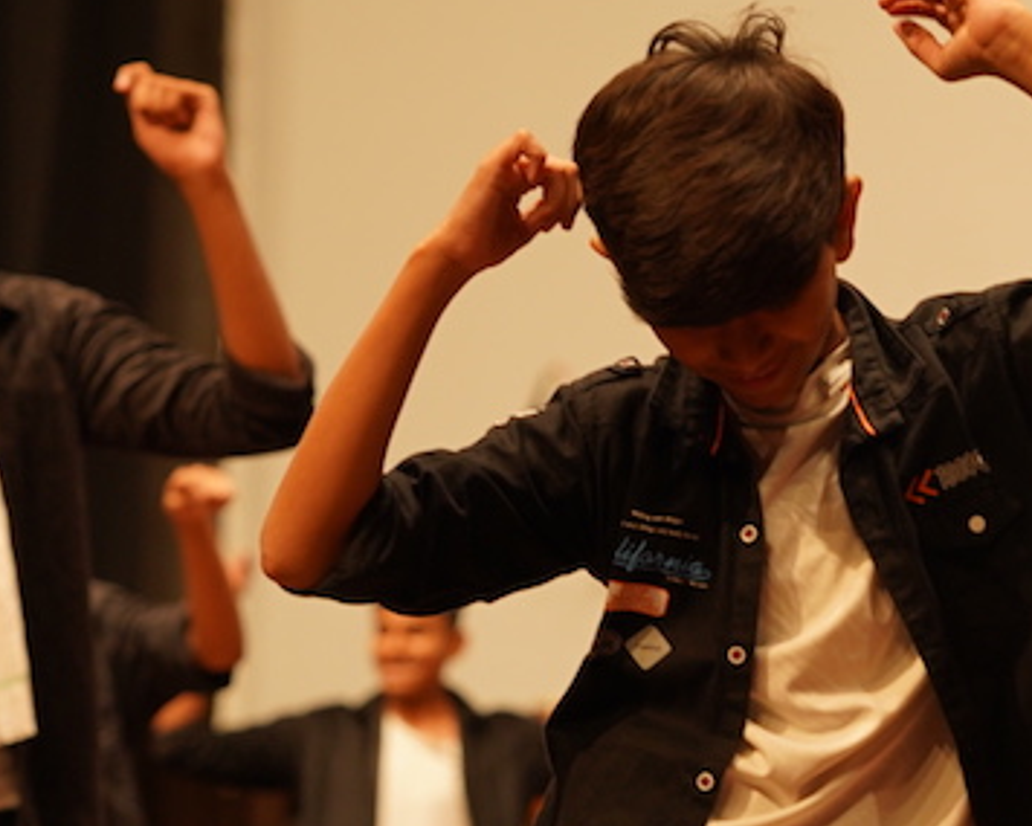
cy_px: 483
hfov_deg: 8.4
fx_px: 6996
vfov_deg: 6.8
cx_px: 629
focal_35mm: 229
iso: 800
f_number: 3.2
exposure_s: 1/160
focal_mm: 85
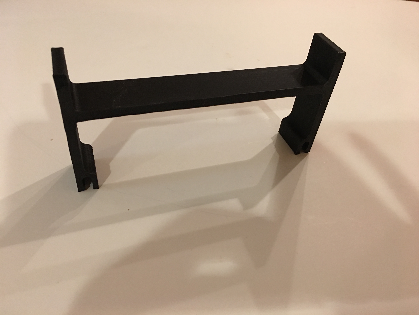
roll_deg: -7.1
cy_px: 158
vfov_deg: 48.2
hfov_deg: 61.7
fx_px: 351
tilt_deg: -40.8
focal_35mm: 29
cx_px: 210
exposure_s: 1/4
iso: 50
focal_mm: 4.15
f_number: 2.2
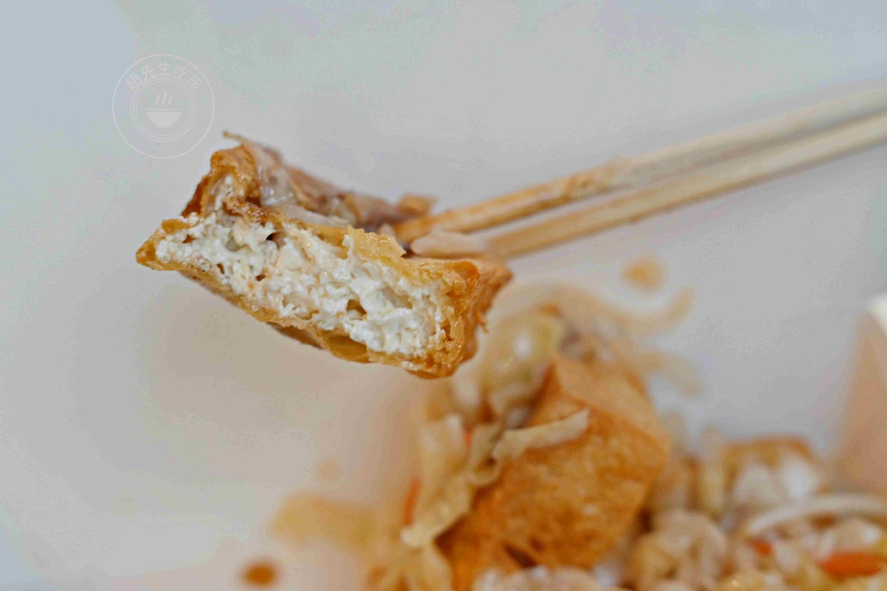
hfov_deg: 26.7
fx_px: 1872
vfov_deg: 17.9
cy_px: 292
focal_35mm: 76
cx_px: 446
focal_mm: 50
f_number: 3.2
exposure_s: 1/160
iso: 360
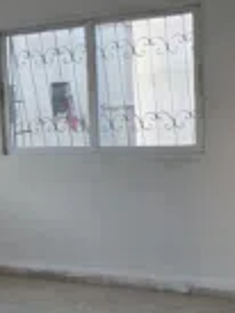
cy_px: 155
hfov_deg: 20.9
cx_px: -23
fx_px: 606
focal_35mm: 67
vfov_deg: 28.9
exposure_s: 1/100
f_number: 1.7
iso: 320
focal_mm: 6.3
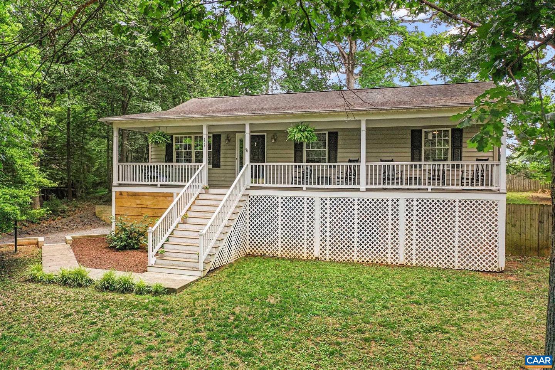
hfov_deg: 65.5
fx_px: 432
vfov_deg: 46.4
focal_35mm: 28
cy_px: 185
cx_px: 278
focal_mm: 10.26
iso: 400
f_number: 2.8
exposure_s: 1/30
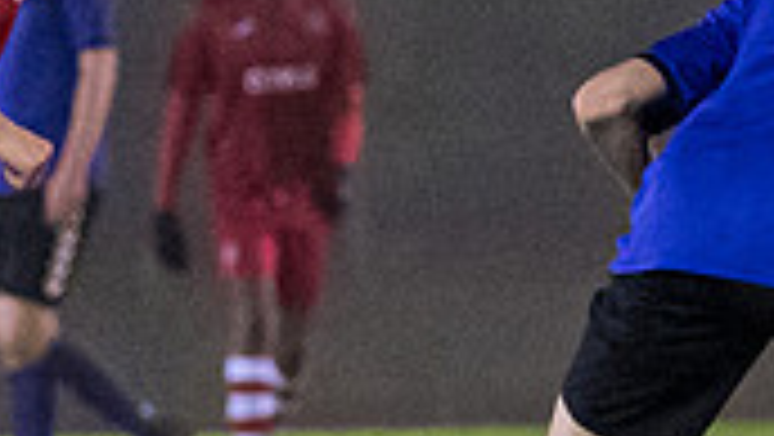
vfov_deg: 1.2
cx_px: -208
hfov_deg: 2.1
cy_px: 202
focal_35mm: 1031
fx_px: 21173
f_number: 2.8
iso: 6400
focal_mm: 124
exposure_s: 1/1250
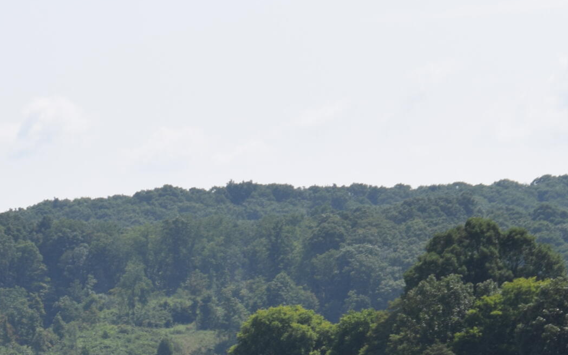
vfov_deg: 5.4
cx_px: -32
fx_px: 3723
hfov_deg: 8.7
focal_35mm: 240
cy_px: 511
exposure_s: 1/200
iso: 100
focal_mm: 55
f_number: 11
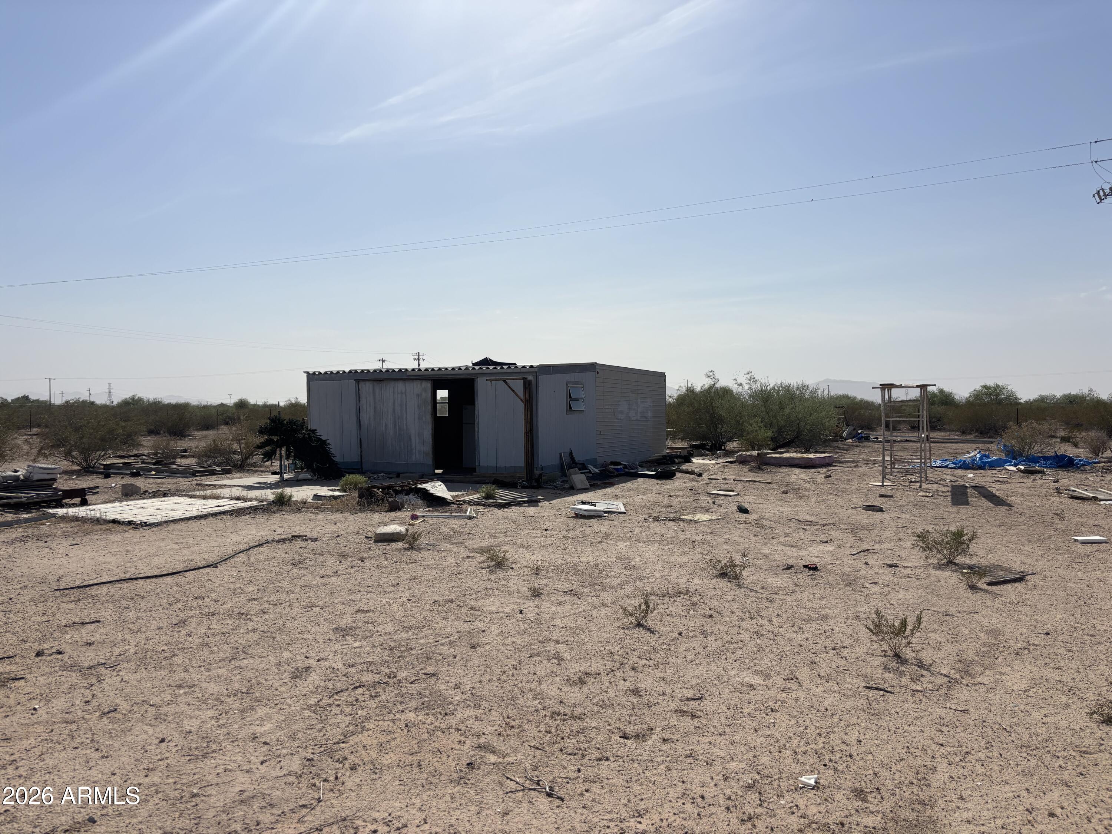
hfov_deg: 67.3
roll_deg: +0.1
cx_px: 556
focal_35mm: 26
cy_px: 417
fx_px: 835
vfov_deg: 53.1
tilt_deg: -1.2
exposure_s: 1/9901
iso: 50
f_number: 1.6
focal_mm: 5.96
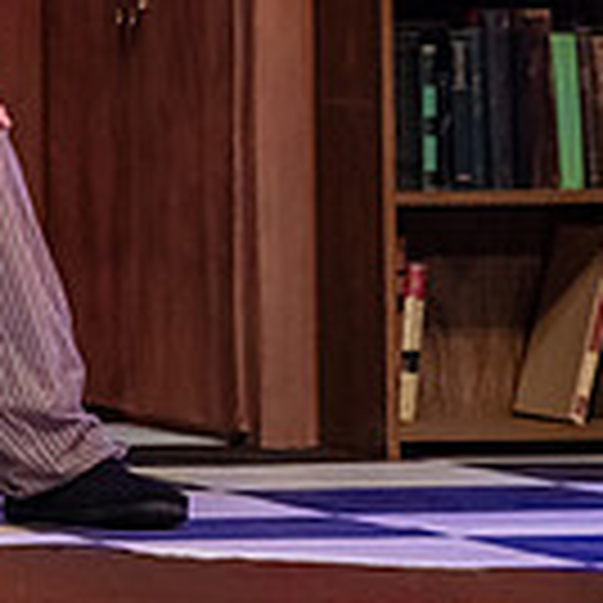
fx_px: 14111
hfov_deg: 2.4
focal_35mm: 716
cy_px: -110
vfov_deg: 2.4
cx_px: -486
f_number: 3.2
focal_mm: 195
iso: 4000
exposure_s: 1/200
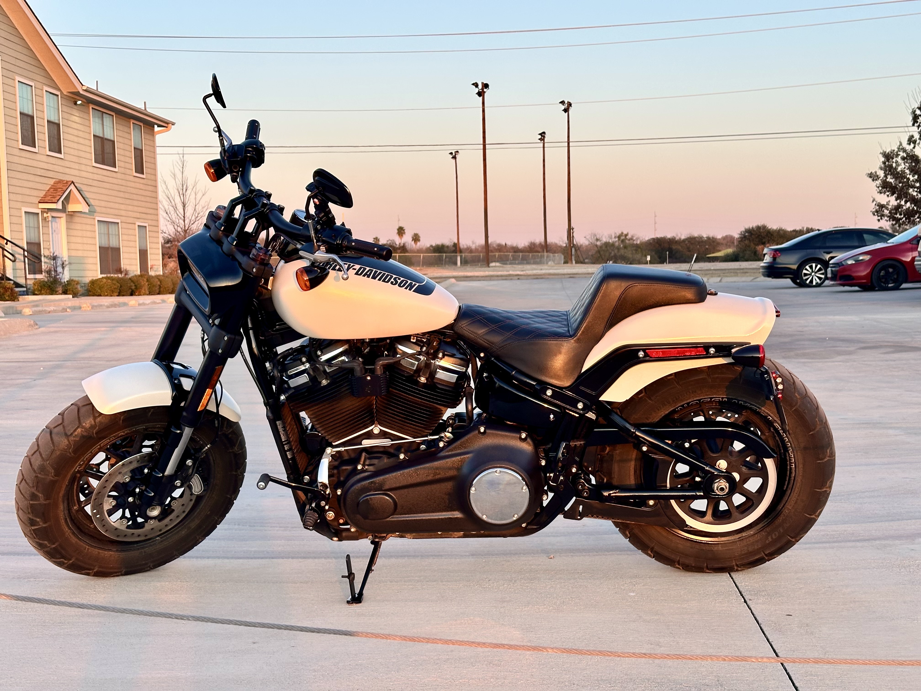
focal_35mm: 48
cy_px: 346
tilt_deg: -4.4
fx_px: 1277
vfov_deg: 30.3
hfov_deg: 39.7
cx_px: 460
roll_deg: +1.0
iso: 64
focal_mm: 6.86
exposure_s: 1/305
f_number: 1.78
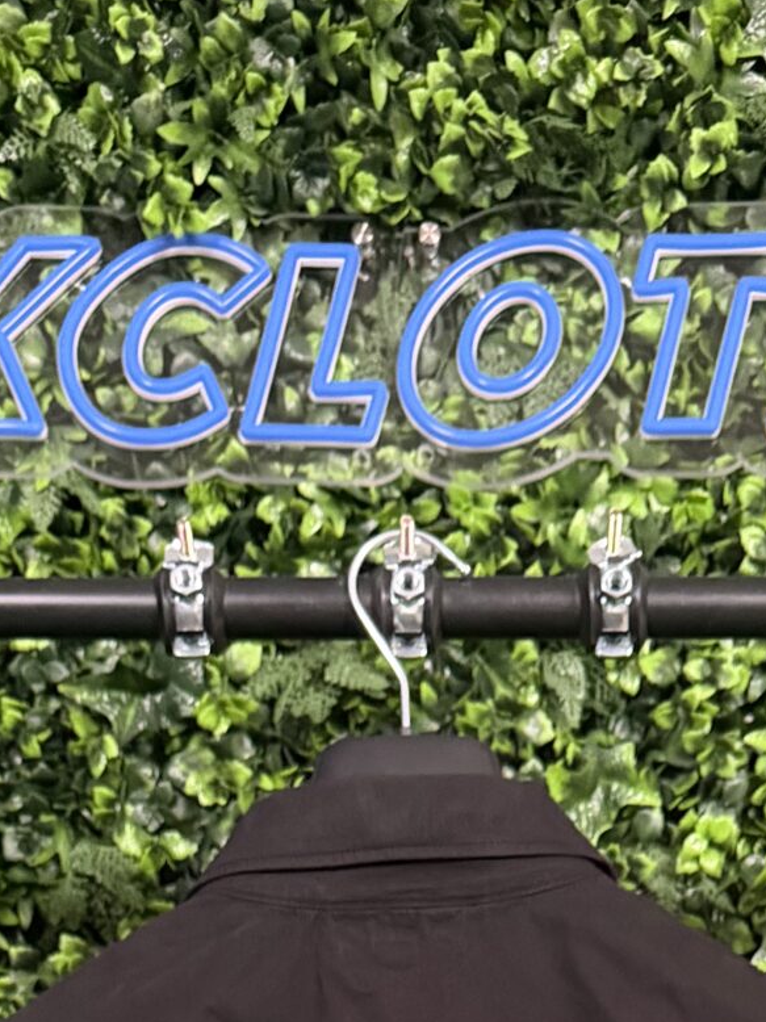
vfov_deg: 20.2
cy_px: 1647
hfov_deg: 18.7
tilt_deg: -1.0
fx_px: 2332
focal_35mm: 79
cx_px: 395
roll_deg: -0.6
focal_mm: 6.76
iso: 800
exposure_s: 1/33
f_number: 1.78
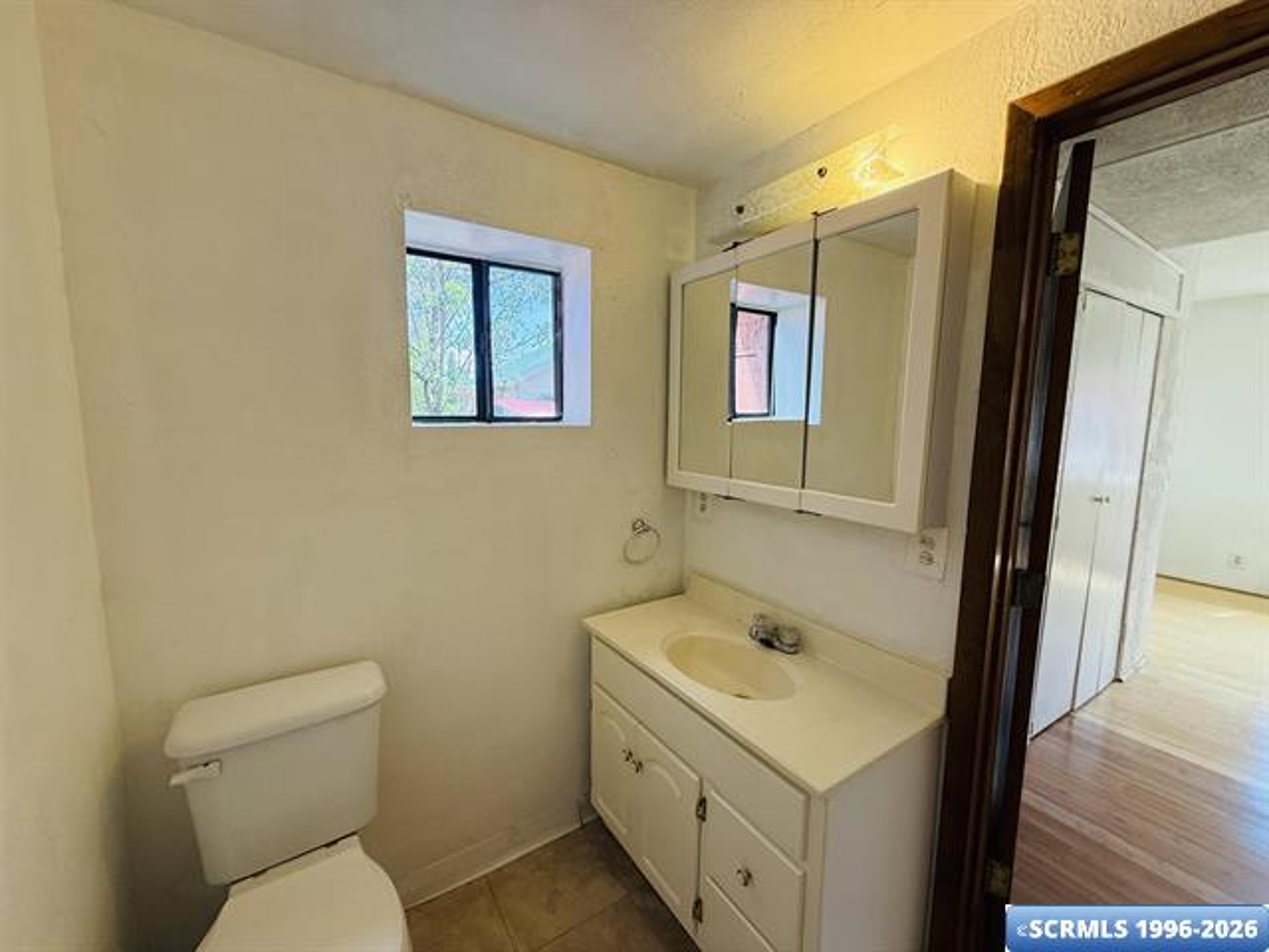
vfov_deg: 85.7
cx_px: 634
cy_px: 476
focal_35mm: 14
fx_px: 513
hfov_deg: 102.1
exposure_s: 1/120
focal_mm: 2.22
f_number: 2.2
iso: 100
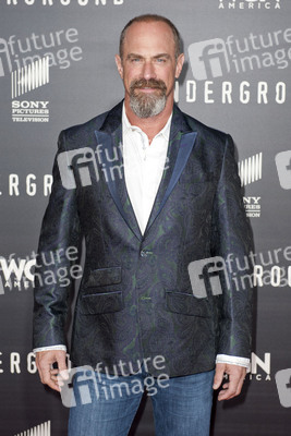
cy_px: 218
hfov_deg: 19.5
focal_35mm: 70
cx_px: 146
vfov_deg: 28.8
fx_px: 848
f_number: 4.5
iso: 800
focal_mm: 70
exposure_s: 1/400
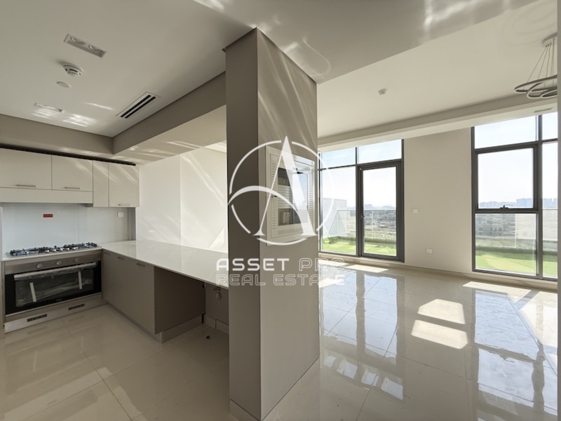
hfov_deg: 102.1
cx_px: 280
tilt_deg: +0.5
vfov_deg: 85.7
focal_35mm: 14
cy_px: 210
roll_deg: +0.3
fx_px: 227
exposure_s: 1/99
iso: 125
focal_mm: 2.22
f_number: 2.2
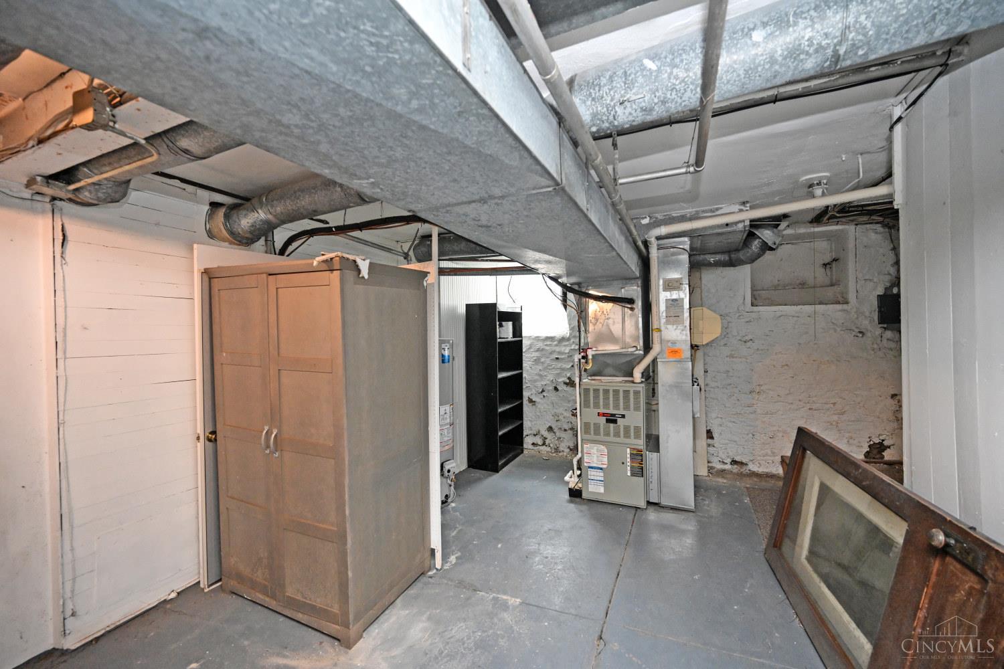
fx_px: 390
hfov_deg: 104.3
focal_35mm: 14
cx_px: 502
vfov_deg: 81.2
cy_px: 334
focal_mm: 14
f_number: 4
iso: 3200
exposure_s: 1/100
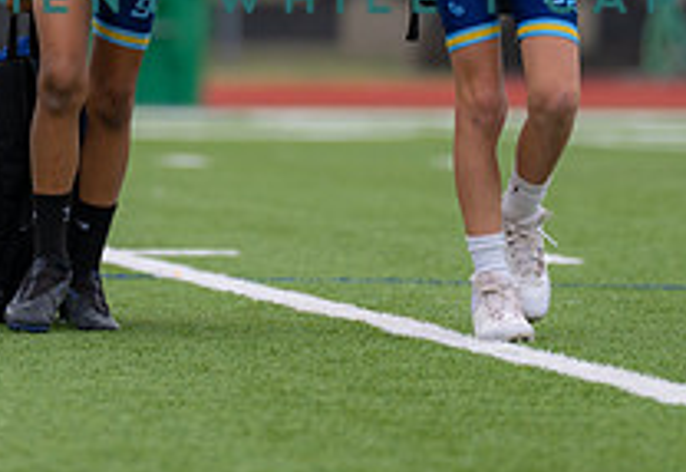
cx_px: 121
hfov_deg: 3.4
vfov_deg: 2.4
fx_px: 11390
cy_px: -148
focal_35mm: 592
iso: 125
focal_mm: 200
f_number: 2.8
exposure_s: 1/320
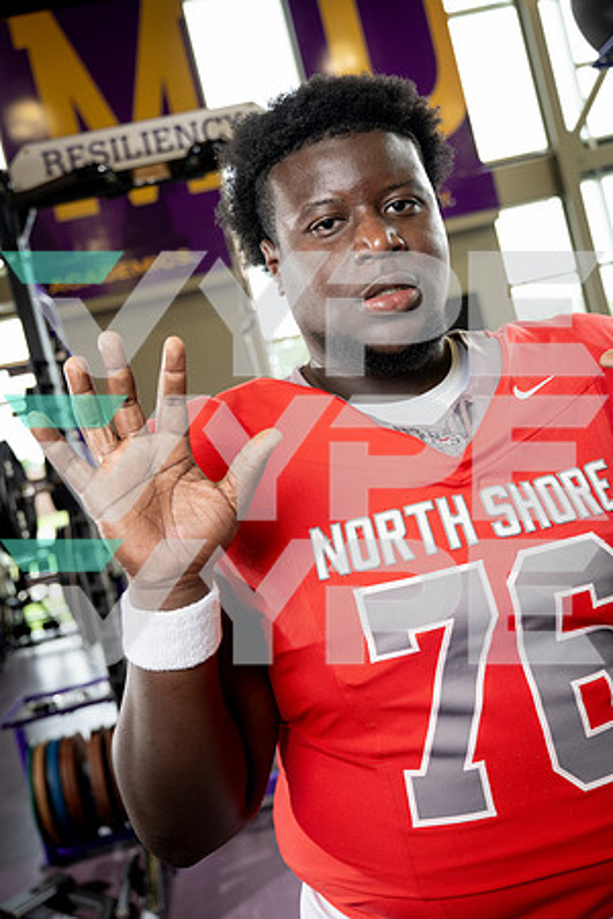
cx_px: 306
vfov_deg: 54.4
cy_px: 460
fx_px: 894
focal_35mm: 35
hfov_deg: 37.9
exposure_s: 1/250
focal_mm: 35
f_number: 4
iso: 640
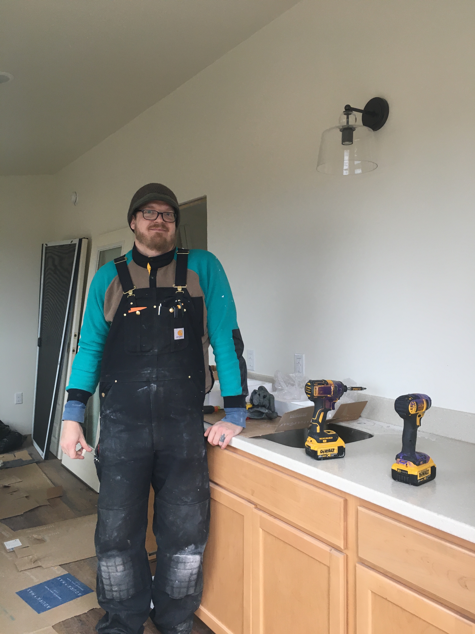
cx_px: 238
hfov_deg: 48.2
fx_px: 531
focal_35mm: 29
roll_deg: -1.0
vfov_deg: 61.7
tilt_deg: -2.5
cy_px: 317
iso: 32
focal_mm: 4.15
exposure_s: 1/30
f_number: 2.2
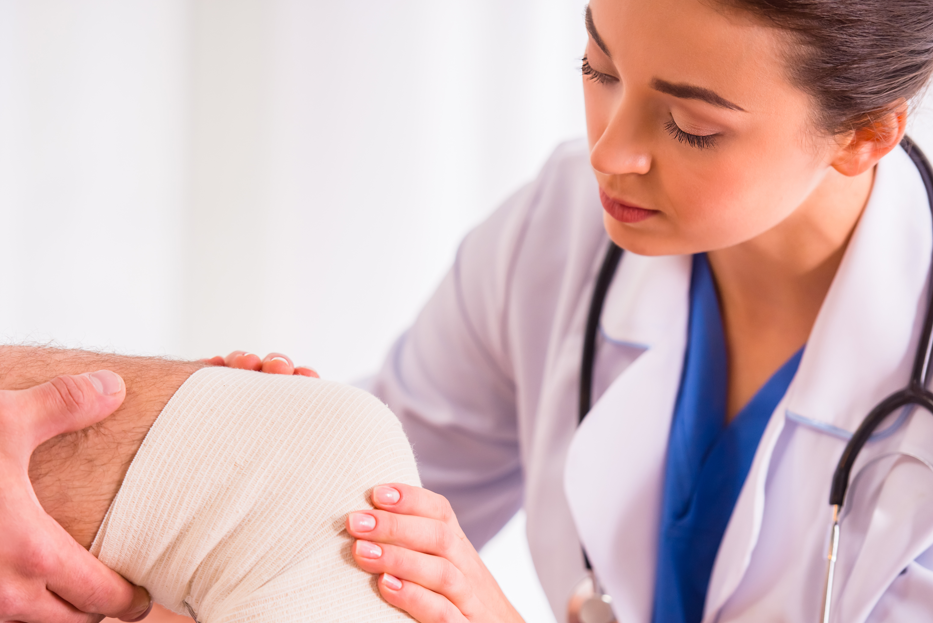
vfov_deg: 6.5
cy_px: 427
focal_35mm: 213
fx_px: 5522
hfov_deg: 9.7
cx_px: 362
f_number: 2.8
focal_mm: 155
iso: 320
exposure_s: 1/500
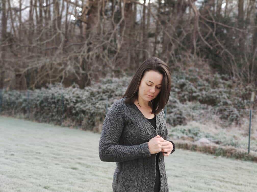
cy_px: 96
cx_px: 128
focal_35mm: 41
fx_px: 304
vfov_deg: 35.1
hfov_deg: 45.8
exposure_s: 1/107
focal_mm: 8.16
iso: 100
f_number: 2
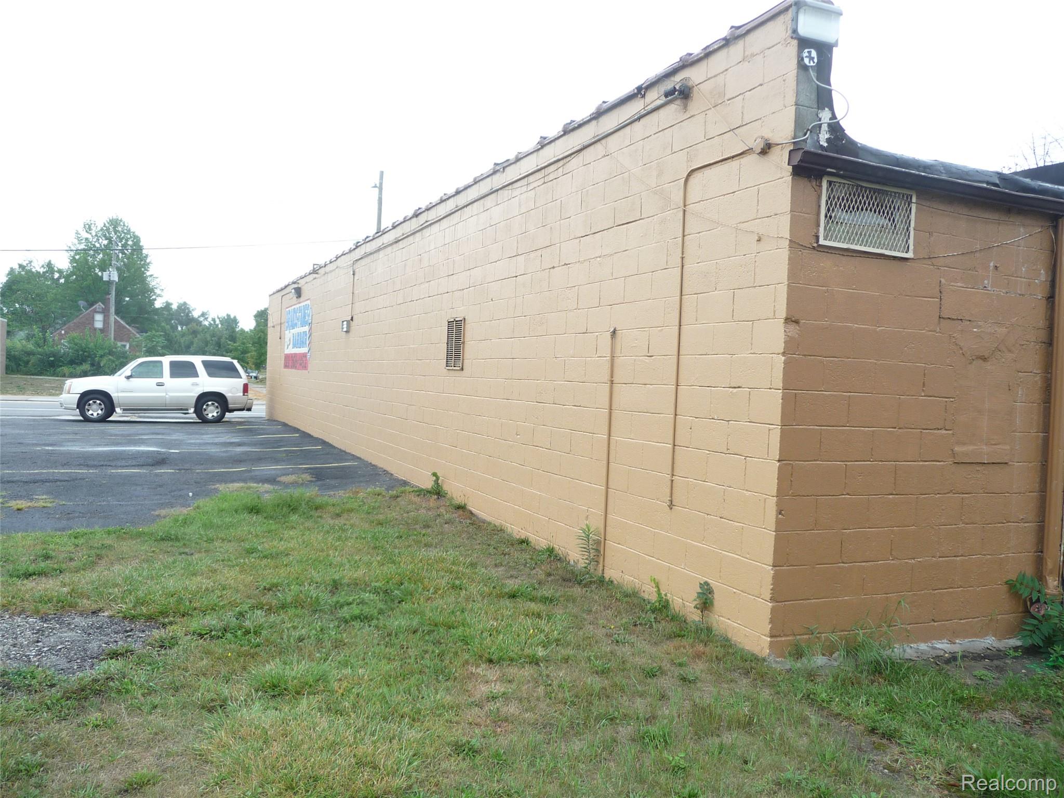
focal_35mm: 28
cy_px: 399
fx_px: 861
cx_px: 532
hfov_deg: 63.4
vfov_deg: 49.7
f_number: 3.3
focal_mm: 4.7
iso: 100
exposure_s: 1/125
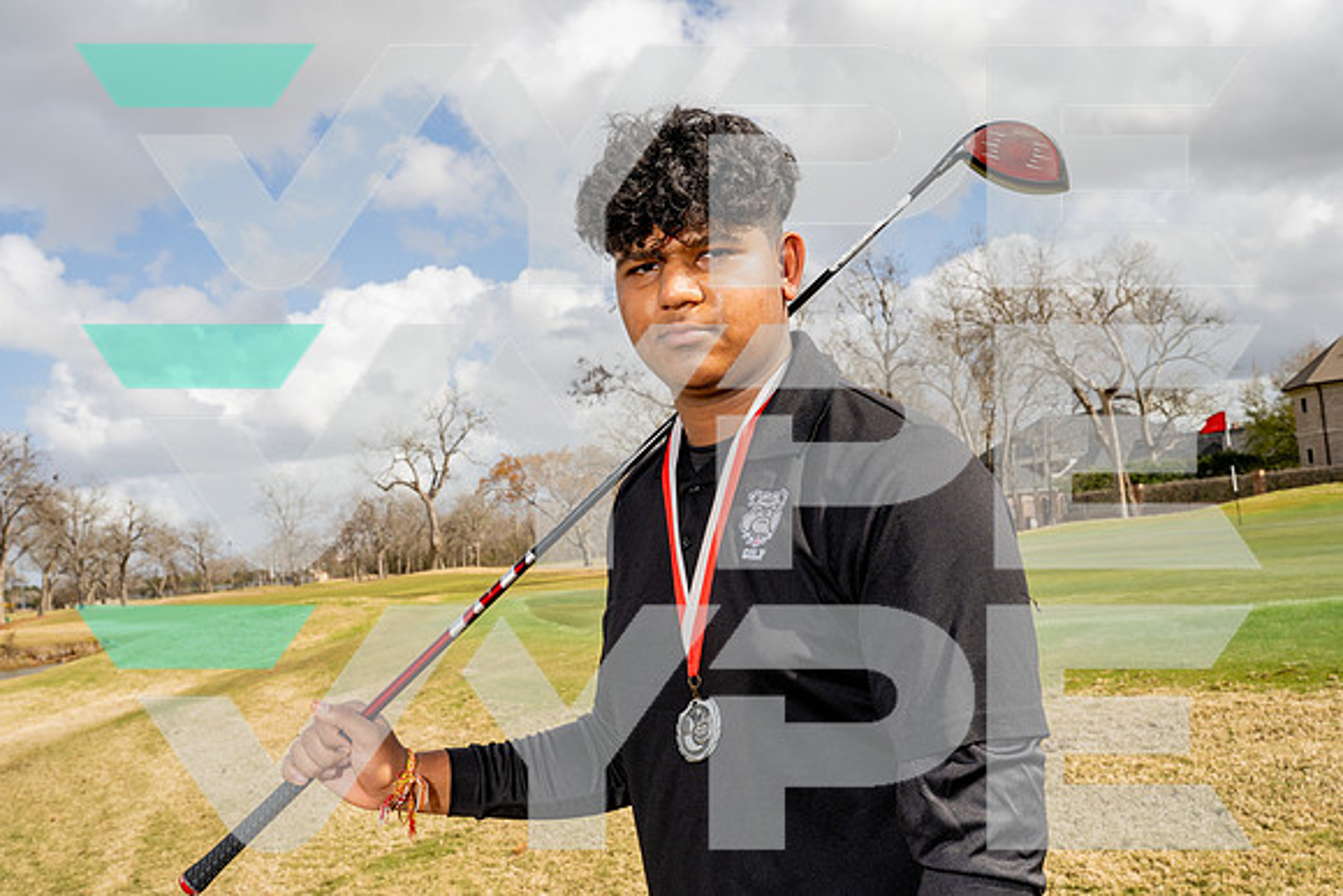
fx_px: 1306
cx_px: 672
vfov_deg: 37.9
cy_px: 448
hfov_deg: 54.4
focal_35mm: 35
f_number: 11
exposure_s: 1/250
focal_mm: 35
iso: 100
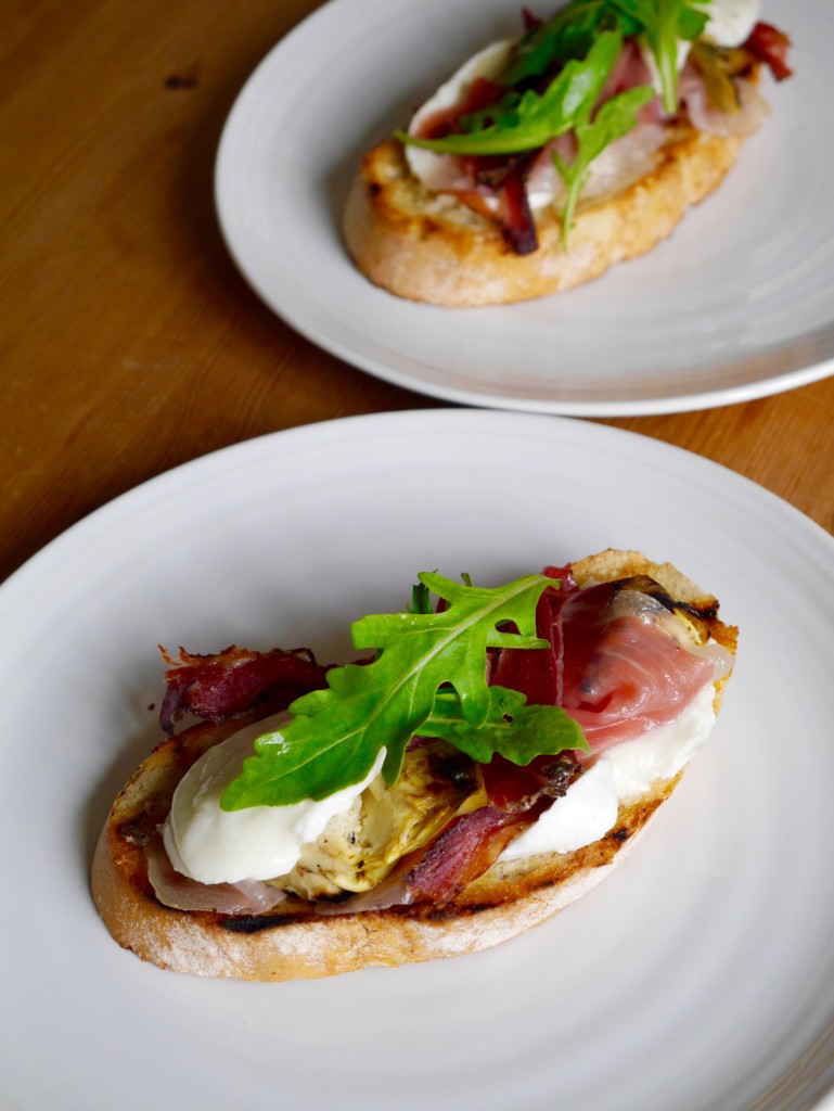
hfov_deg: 20.5
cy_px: 556
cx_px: 417
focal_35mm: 72
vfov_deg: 27.0
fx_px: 2311
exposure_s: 1/80
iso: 800
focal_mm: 36
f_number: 5.5
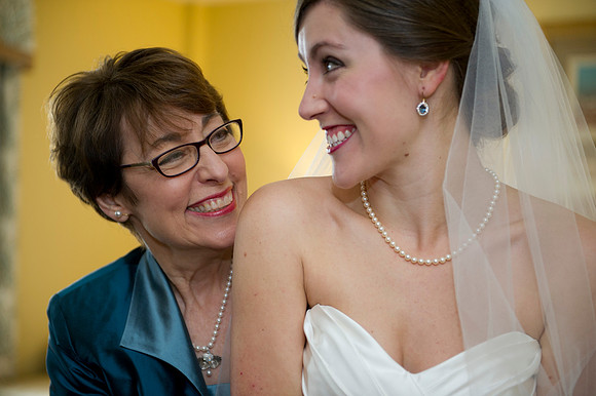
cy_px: 198
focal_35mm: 70
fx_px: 1158
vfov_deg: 19.4
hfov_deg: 28.9
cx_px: 298
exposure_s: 1/125
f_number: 2.8
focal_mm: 70
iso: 640
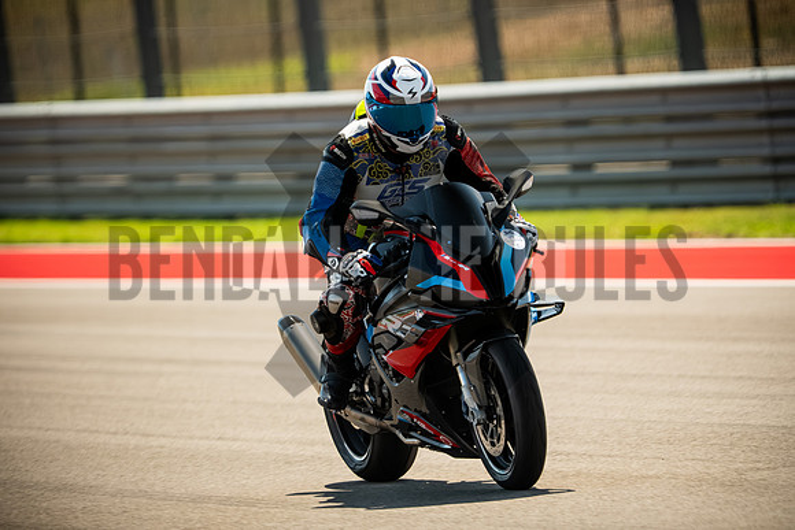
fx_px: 9277
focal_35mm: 420
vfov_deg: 3.3
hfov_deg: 4.9
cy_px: 265
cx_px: 398
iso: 1600
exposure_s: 1/8000
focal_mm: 280
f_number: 2.8
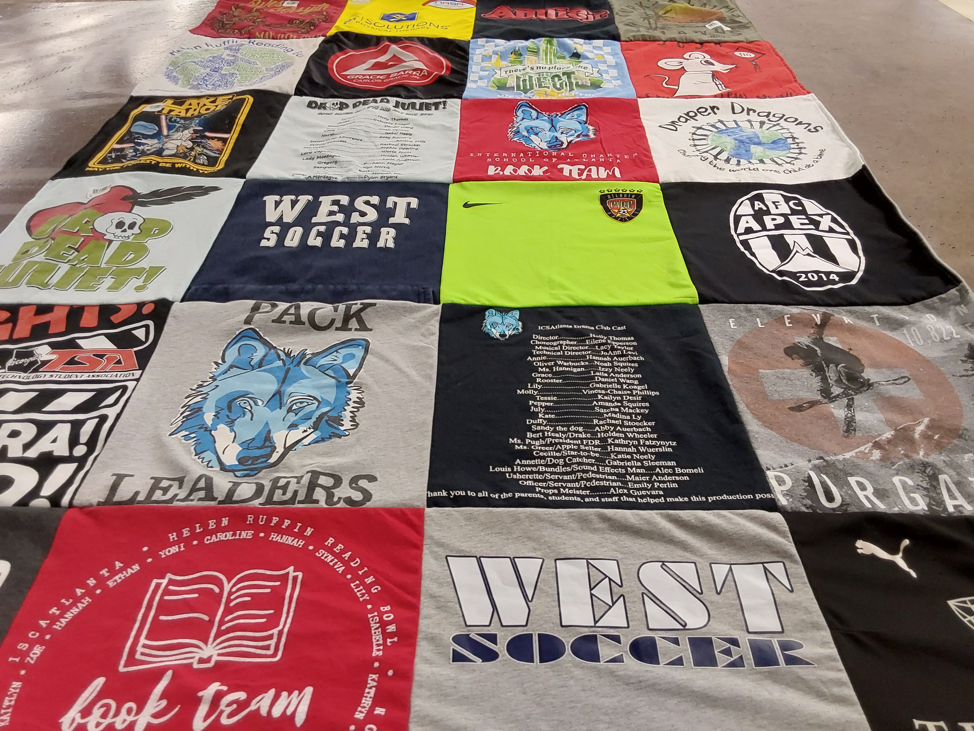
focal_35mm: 28
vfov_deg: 49.7
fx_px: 788
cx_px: 487
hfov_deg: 63.4
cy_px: 366
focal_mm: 2.91
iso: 100
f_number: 1.9
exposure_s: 1/60
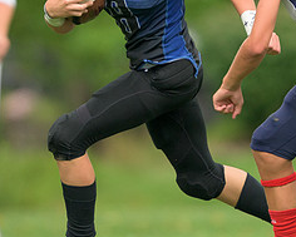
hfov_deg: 0.9
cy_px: 117
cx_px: 141
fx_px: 18527
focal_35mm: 2114
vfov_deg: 0.7
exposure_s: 1/2000
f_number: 4
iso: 400
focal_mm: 560
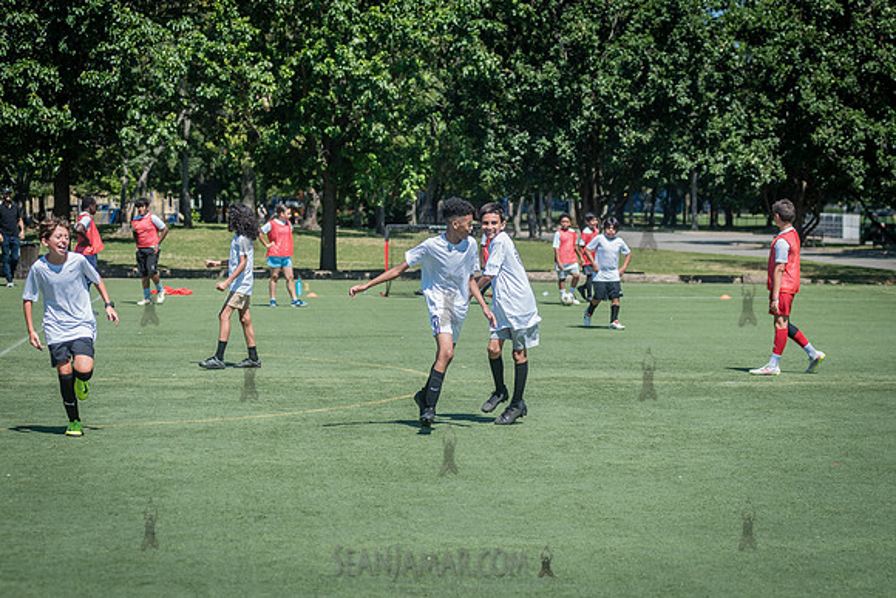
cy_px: 303
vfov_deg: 14.5
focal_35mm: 94
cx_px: 482
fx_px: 2351
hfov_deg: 21.6
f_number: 4
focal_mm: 80
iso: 200
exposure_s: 1/1600
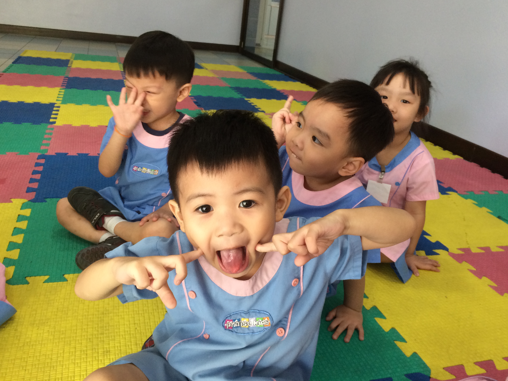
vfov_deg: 46.8
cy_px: 187
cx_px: 255
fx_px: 440
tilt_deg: -21.1
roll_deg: -6.4
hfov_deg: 60.0
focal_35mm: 30
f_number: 2.2
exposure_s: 1/33
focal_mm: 4.15
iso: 160
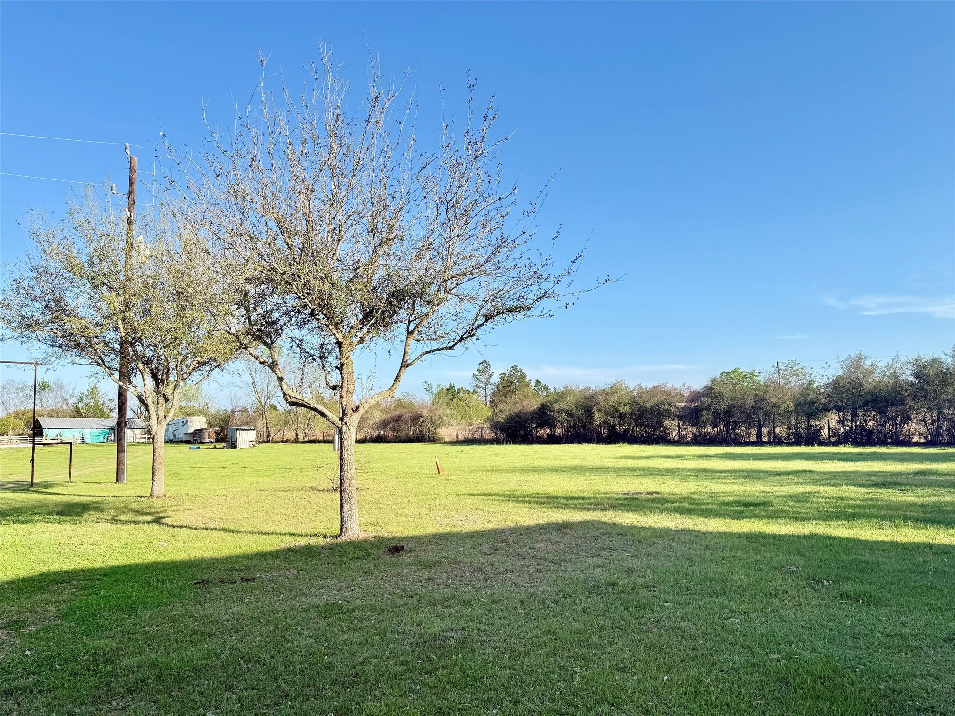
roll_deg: +1.4
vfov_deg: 56.8
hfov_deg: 71.6
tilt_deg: +5.8
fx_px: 662
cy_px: 358
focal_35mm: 24
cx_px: 478
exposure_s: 1/1770
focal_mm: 6.76
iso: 80
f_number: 1.78
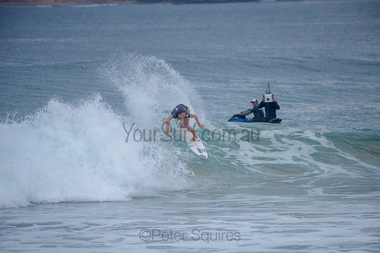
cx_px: 190
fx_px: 5205
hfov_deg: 4.2
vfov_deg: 2.8
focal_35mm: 493
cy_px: 126
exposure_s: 1/2000
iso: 280
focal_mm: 480
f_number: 5.6
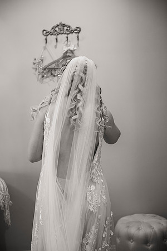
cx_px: 84
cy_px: 126
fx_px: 417
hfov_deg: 22.6
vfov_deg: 33.4
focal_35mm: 60
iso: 1000
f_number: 3.2
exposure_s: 1/200
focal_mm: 60
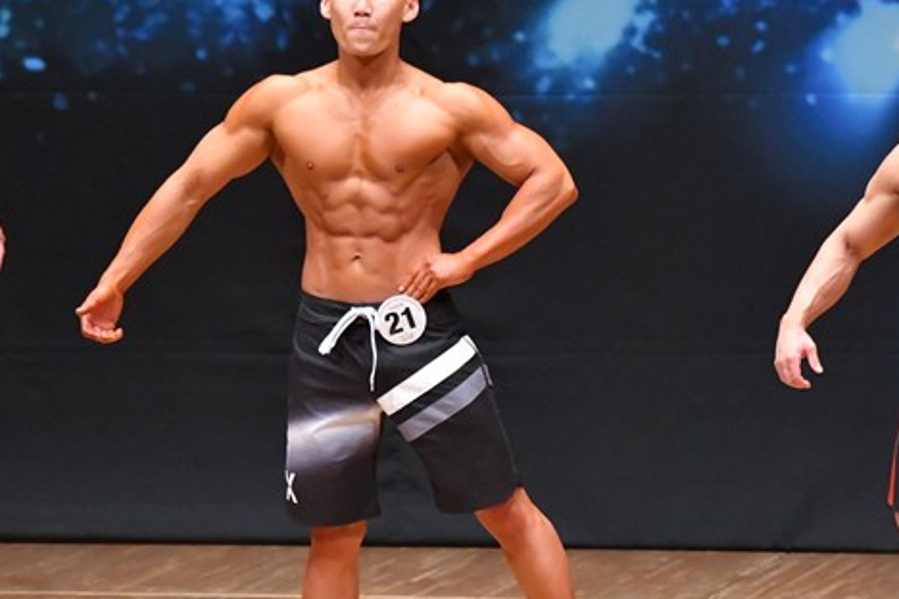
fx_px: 11786
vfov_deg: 2.9
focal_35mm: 472
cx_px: 620
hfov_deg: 4.4
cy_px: 336
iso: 8000
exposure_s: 1/400
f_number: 5.6
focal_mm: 190
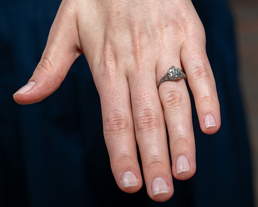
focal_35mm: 92
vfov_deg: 16.8
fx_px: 699
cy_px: 98
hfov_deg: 20.9
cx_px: 148
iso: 250
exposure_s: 1/250
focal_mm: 70
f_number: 6.3
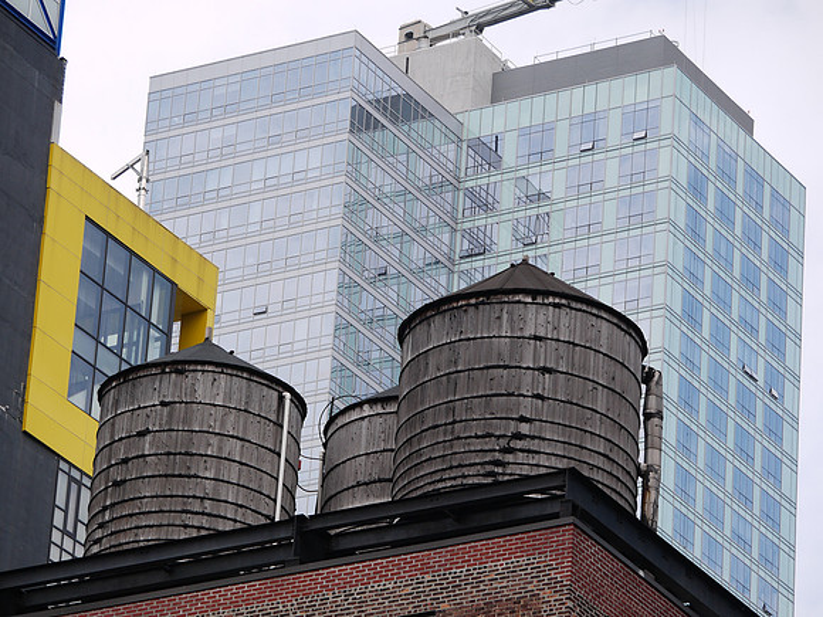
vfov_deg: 6.9
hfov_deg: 9.2
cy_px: 308
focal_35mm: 216
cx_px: 412
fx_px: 5135
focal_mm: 108
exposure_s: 1/500
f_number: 5.6
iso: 100
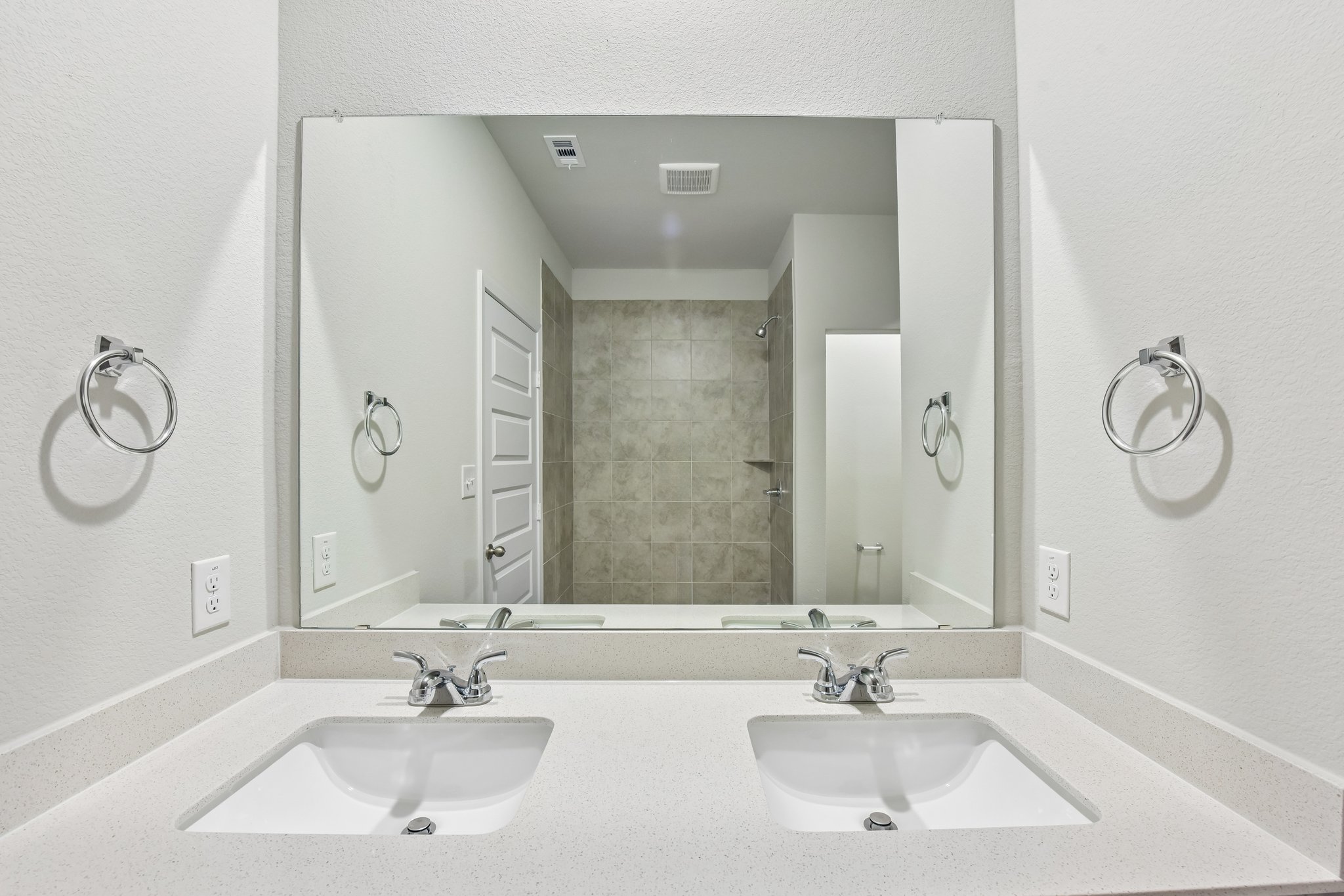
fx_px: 523
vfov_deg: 81.2
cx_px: 672
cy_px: 448
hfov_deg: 104.3
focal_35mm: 14
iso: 900
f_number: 8
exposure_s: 1/15
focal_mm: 14
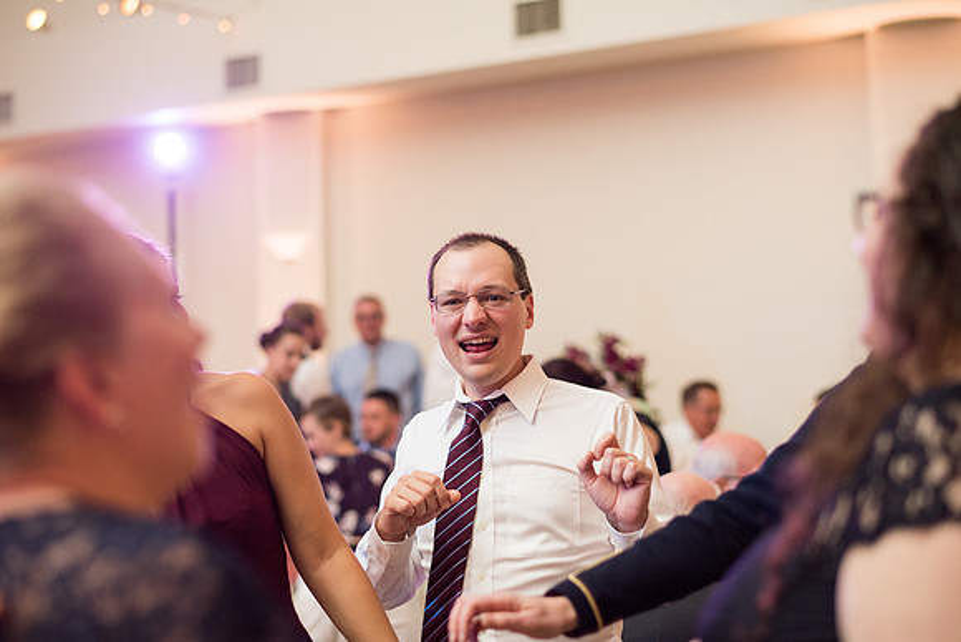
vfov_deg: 23.4
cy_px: 321
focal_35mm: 58
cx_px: 480
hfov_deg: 34.5
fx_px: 1549
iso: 1000
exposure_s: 1/200
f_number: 2
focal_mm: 58
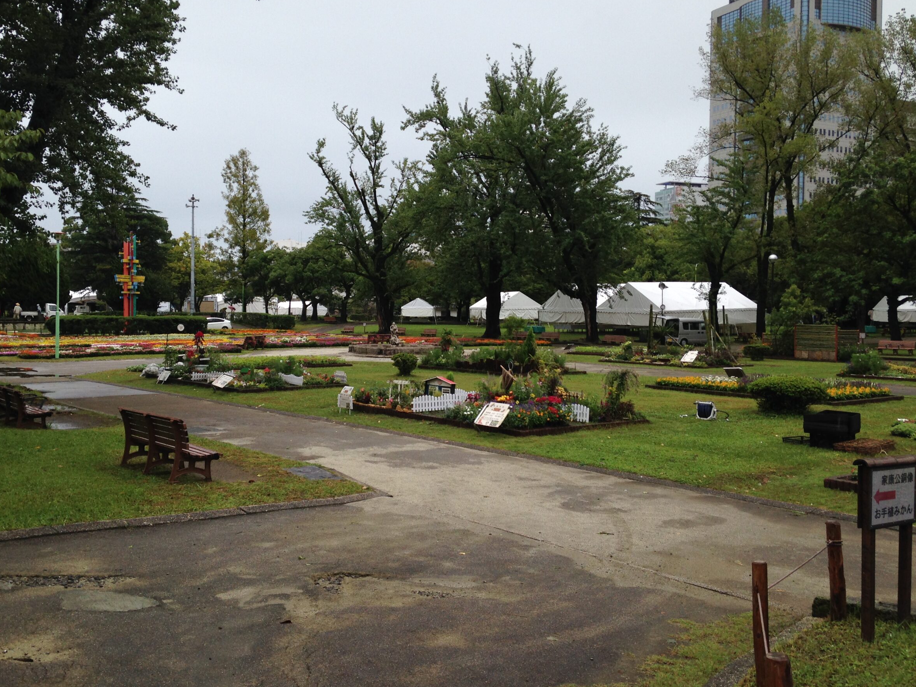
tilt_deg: -0.8
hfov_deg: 51.3
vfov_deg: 39.6
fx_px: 953
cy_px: 326
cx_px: 430
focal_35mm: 36
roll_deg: -1.3
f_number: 2.4
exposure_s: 1/695
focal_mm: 4.12
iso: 50
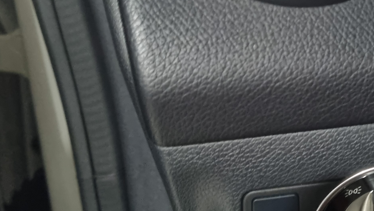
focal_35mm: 61
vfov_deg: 19.7
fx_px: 605
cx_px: 255
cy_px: 79
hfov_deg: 34.0
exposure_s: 1/17
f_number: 1.8
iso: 1600
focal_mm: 5.4
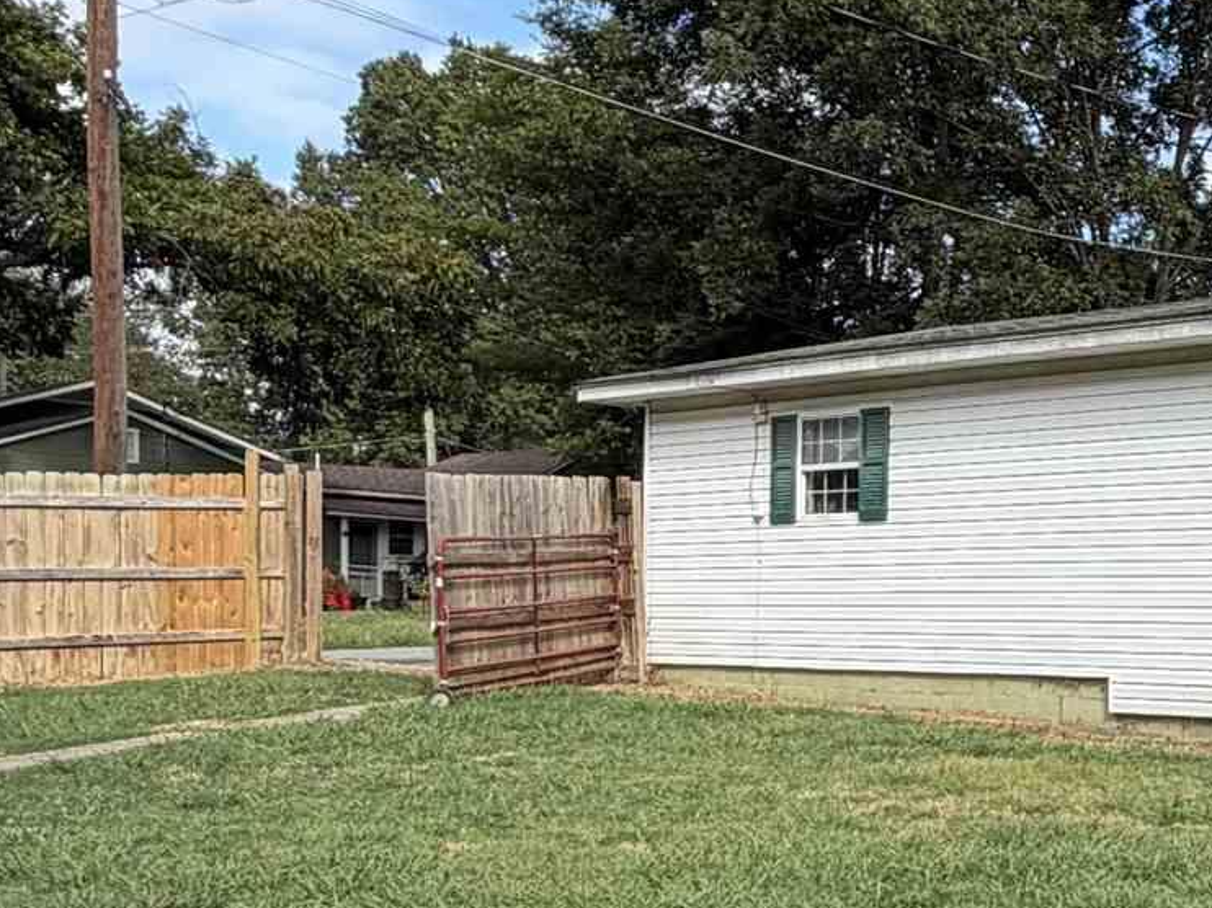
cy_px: 684
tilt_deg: -0.8
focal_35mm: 58
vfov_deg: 24.9
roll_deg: -1.1
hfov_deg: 28.3
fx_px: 2030
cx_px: 1509
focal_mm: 2.22
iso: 32
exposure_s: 1/770
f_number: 2.2
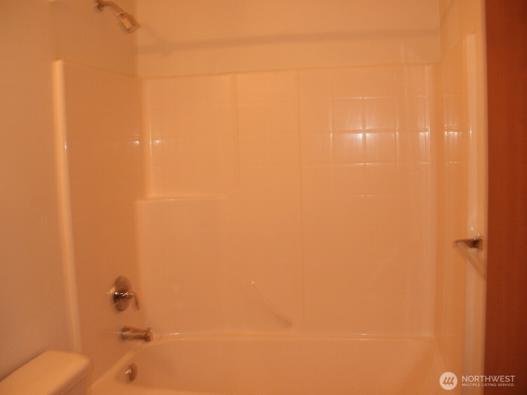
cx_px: 264
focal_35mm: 36
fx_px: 548
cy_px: 198
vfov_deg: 39.7
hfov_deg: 51.4
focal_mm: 6.3
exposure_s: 1/30
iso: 125
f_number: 3.5
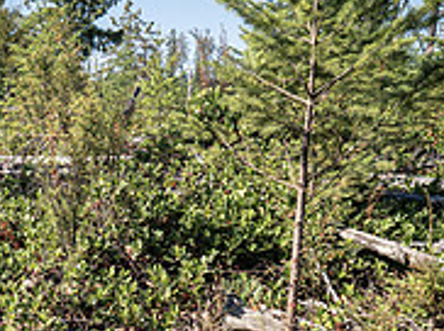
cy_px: 320
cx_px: -146
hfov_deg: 29.5
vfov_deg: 27.1
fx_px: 653
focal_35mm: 51
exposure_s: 1/1000
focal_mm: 8
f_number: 4
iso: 400
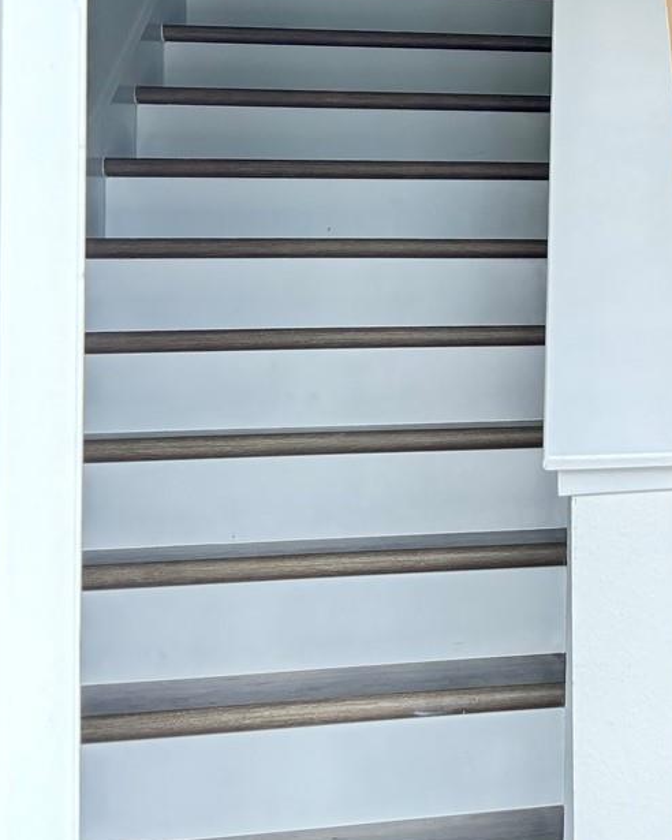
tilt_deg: +2.2
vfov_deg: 28.5
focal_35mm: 66
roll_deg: +1.1
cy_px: 258
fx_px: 1641
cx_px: 1037
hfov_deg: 19.8
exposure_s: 1/60
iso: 100
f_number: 1.6
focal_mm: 5.96
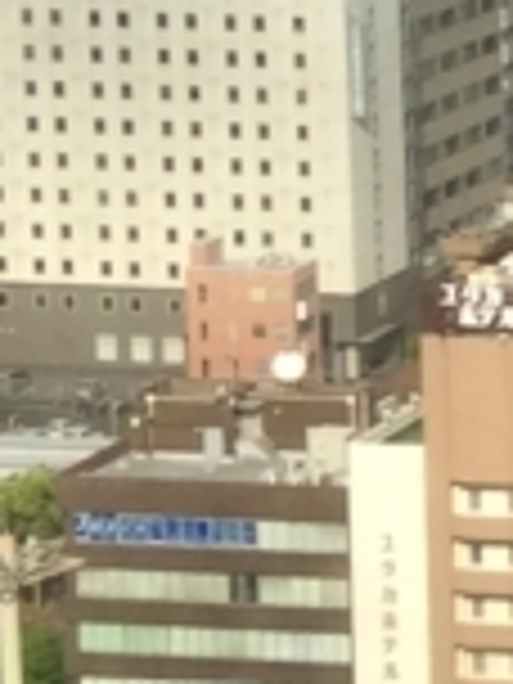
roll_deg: -1.7
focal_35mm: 215
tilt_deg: -10.4
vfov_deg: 9.2
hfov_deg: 6.5
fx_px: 4248
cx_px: 1348
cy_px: 94
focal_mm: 3.3
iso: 32
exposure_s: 1/1167
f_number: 2.4
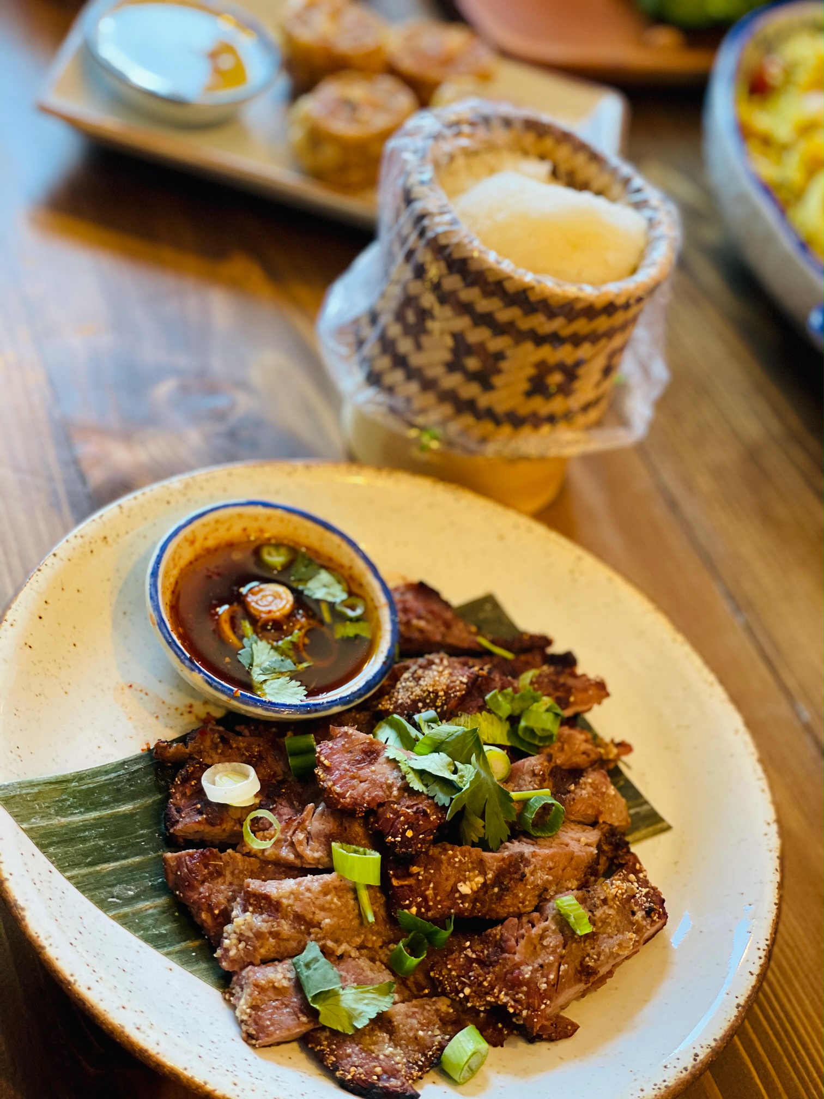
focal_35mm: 52
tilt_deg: -44.3
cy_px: 550
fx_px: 1650
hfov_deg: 28.0
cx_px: 412
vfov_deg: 36.8
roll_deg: -21.6
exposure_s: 1/40
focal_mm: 6
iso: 160
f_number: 2
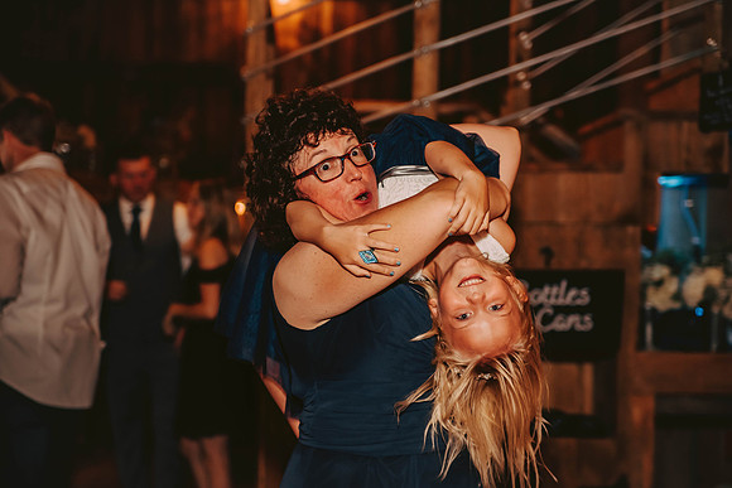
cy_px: 244
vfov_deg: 18.2
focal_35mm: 75
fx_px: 1525
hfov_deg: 27.0
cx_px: 366
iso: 1250
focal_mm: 75
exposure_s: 1/125
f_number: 2.8
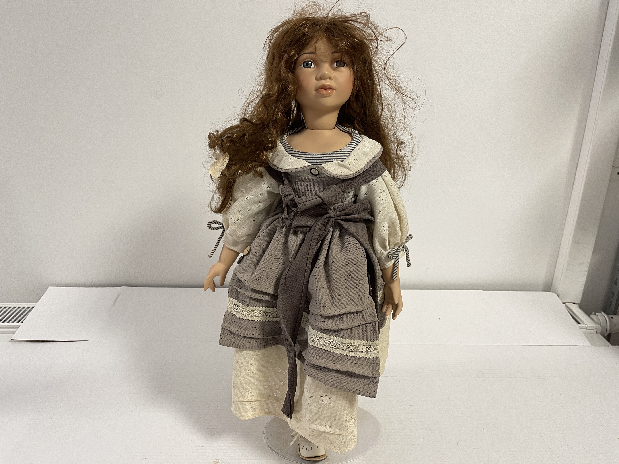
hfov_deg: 69.4
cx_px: 310
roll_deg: -1.2
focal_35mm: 25
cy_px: 232
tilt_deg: -22.1
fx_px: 447
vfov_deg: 54.9
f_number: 1.6
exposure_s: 1/50
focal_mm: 5.1
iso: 125
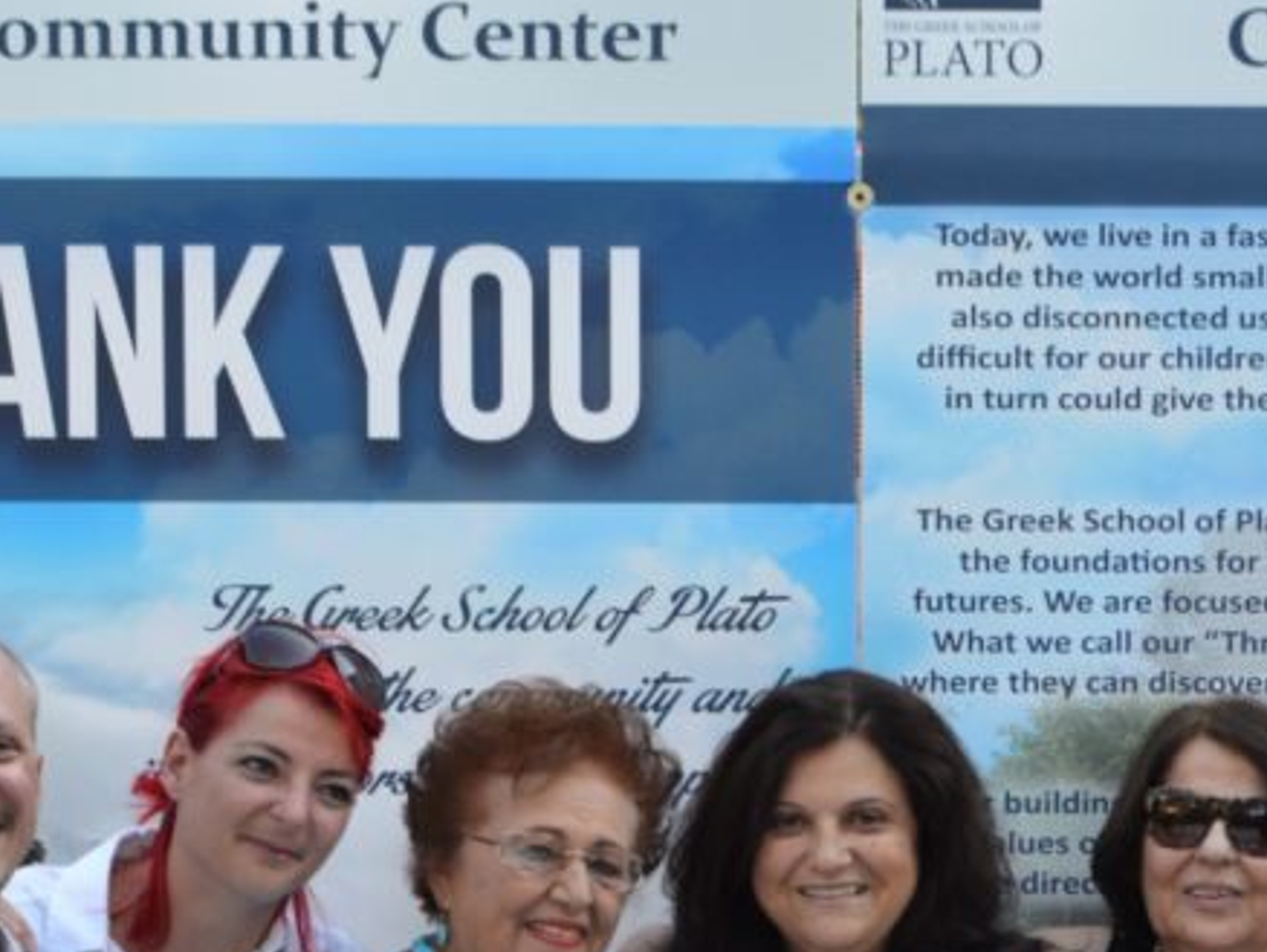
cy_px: 1061
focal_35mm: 101
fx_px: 3699
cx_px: 917
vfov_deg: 14.3
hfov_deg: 19.3
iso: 400
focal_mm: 24
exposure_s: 1/125
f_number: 5.6
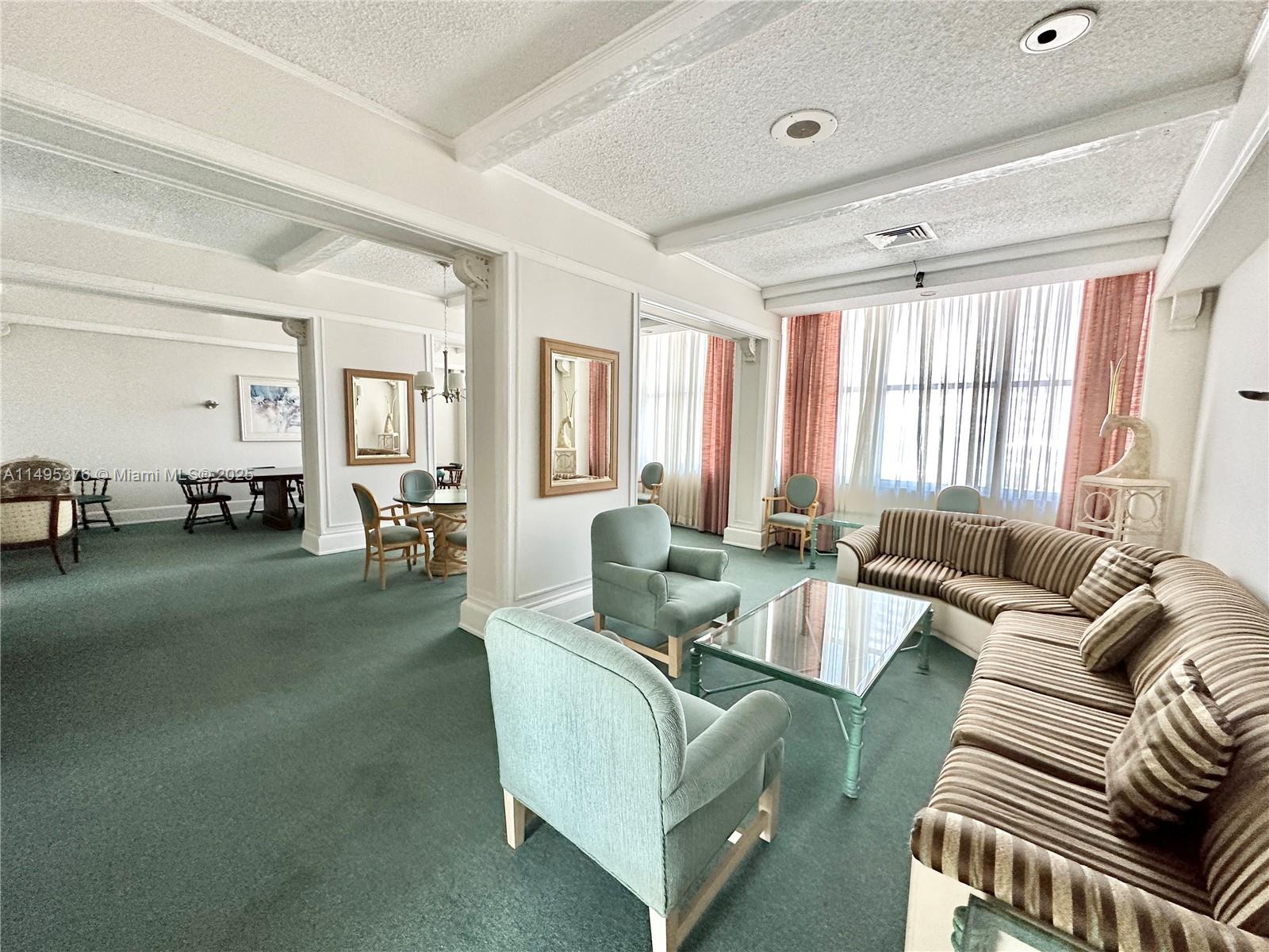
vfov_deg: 85.7
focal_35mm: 14
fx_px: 513
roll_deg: -1.3
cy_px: 476
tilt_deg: -4.5
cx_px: 634
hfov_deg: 102.1
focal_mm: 2.22
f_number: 2.2
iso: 250
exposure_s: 1/120
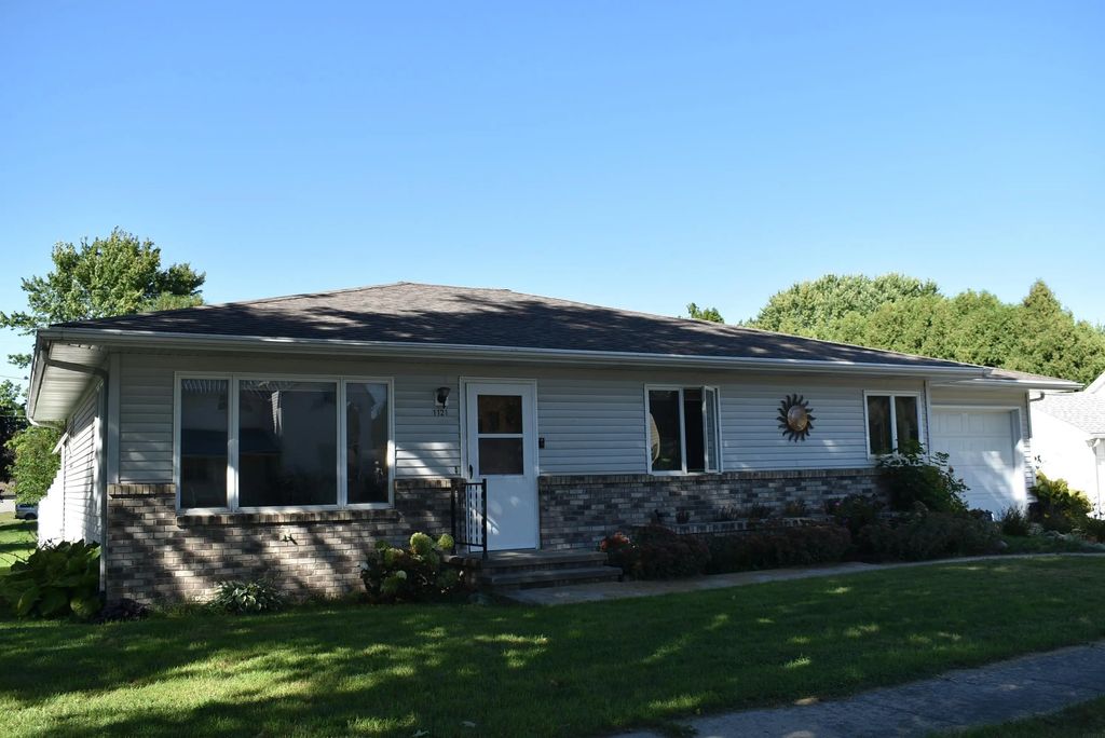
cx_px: 552
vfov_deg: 40.0
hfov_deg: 57.2
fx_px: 1013
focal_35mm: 33
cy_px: 369
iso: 100
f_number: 7.1
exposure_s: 1/200
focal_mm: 22
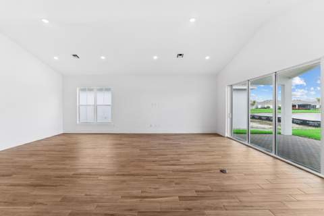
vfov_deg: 78.8
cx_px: 162
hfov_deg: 101.9
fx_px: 131
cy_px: 108
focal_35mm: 15
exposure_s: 1/80
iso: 200
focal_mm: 14.6
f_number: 8
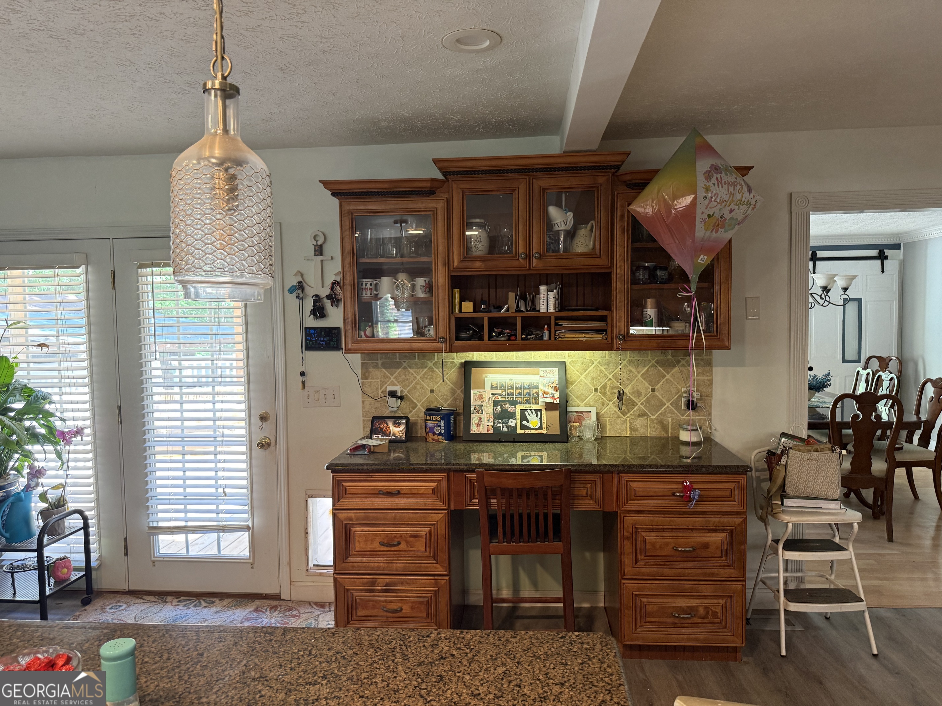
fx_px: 653
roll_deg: +1.4
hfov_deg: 71.6
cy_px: 353
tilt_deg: -3.5
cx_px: 471
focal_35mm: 24
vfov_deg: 56.8
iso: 200
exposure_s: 1/60
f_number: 1.78
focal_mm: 6.76
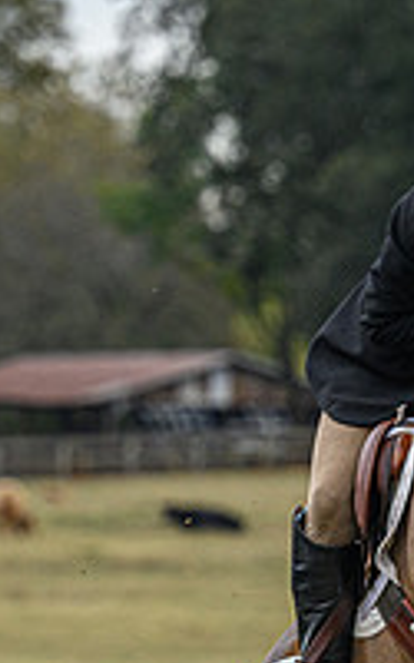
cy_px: 790
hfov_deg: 2.0
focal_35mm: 668
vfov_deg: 3.1
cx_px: 242
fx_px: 12059
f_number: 3.5
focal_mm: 140
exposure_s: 1/800
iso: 500
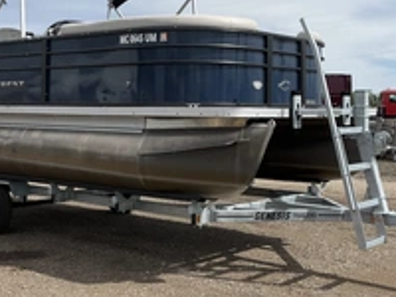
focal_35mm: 58
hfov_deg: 33.2
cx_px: 216
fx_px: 664
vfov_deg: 25.2
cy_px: 119
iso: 25
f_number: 1.8
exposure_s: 1/2801
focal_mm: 3
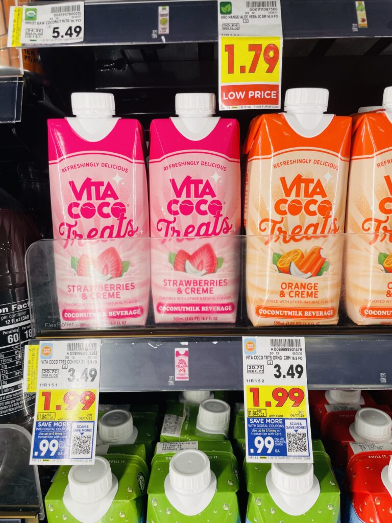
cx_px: 196
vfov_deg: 67.3
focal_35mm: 26
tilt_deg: +0.1
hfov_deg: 53.1
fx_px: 393
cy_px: 262
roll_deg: +1.7
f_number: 1.6
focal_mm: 4.2
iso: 32
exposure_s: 1/121
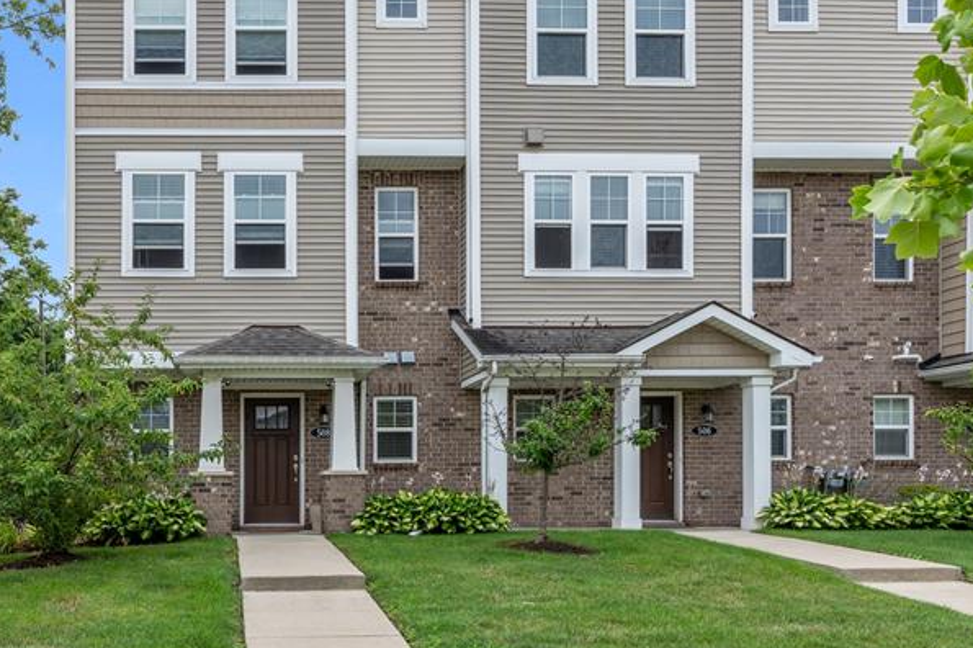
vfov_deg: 42.2
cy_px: 358
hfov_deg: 57.0
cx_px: 232
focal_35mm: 31
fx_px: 837
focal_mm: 18
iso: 100
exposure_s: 1/160
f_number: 8
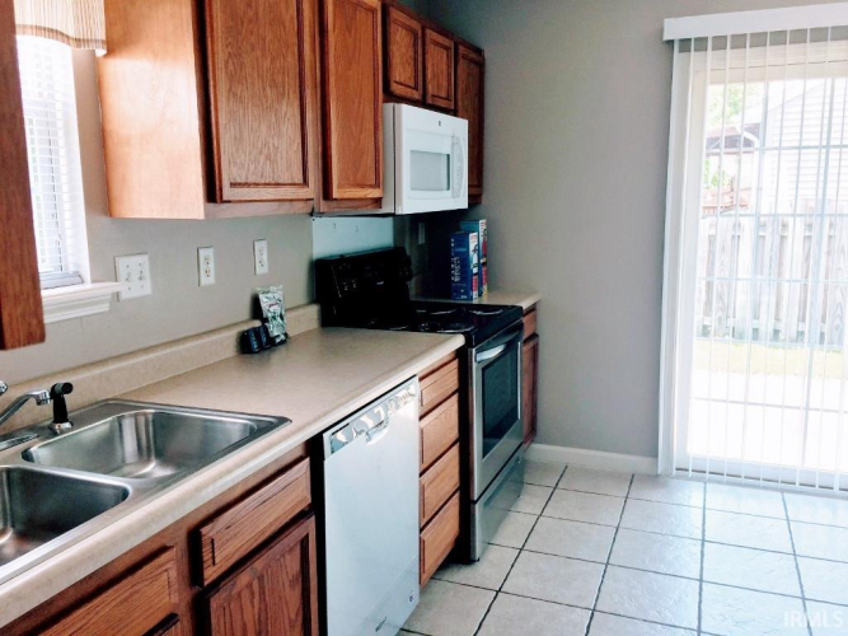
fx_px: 710
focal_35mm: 29
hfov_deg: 61.7
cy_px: 318
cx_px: 424
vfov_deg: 48.2
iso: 40
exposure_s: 1/60
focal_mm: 4.15
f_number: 2.2
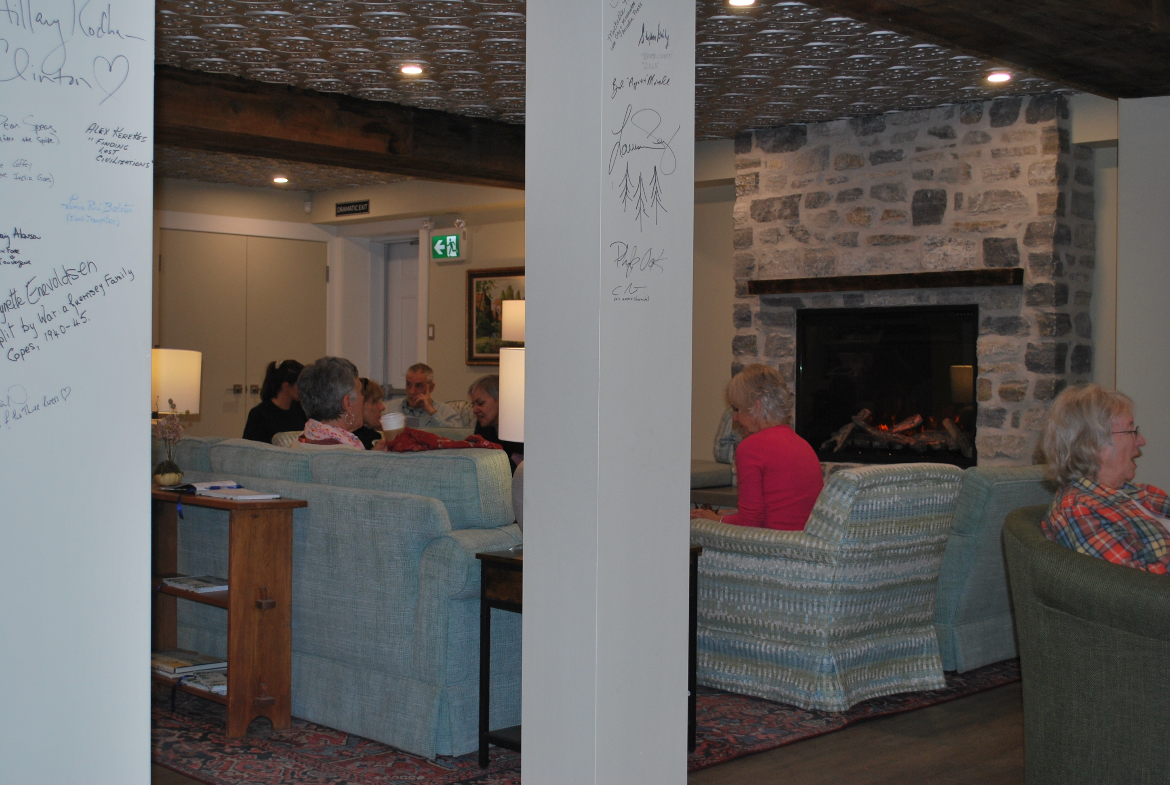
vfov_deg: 30.0
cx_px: 585
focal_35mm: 45
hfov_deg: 43.5
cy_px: 392
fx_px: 1466
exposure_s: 1/60
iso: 200
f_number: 4.8
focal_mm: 30
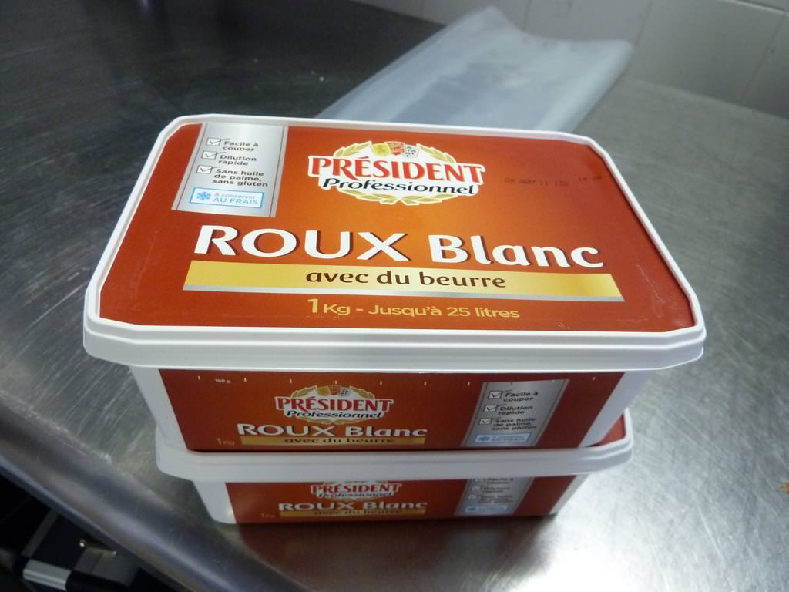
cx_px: 394
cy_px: 296
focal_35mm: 25
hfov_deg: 69.4
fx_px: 570
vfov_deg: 54.9
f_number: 3.3
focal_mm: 4.1
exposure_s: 1/20
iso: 400
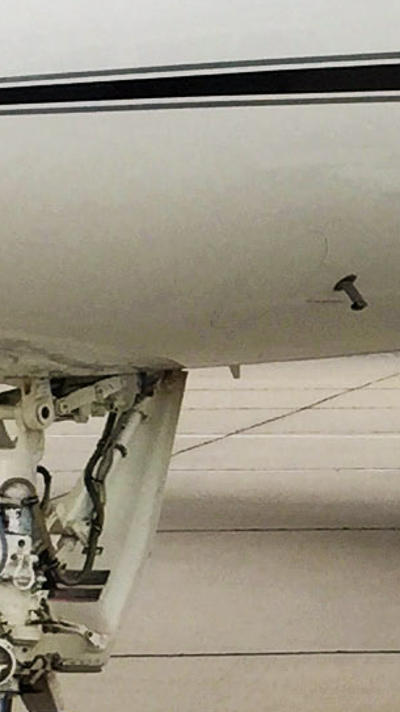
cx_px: 1117
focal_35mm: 190
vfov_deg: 11.3
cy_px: 382
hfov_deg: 6.0
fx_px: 3587
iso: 32
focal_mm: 4.15
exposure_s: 1/1582
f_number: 2.2
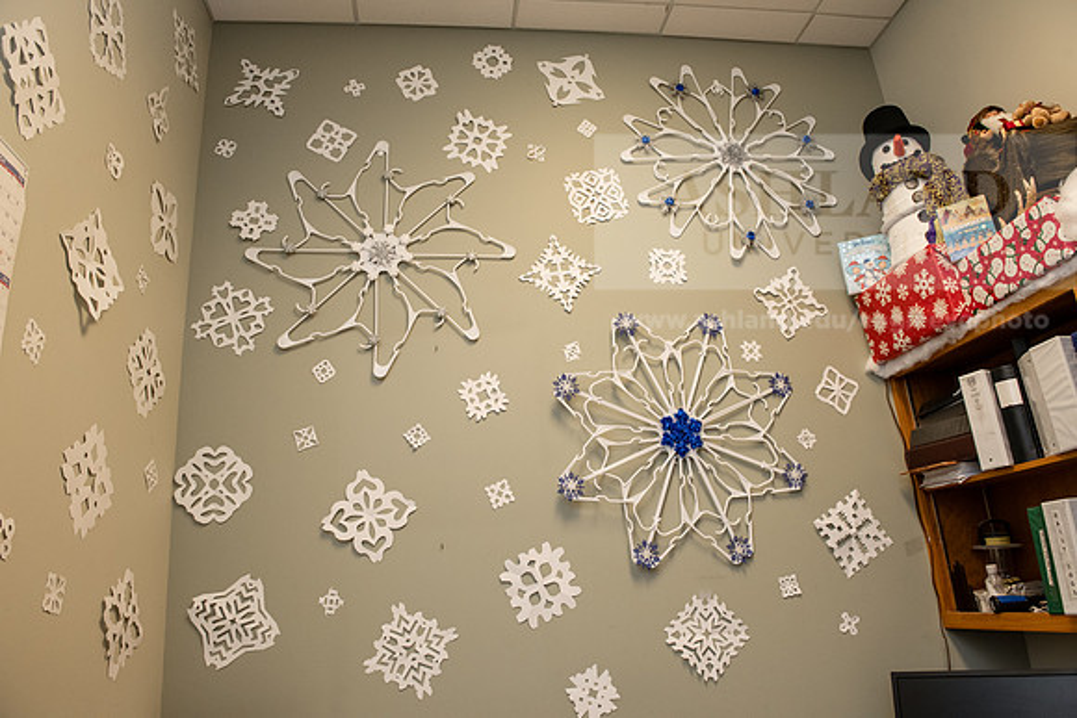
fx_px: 718
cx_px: 538
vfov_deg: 53.2
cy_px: 359
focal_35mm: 24
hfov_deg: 73.7
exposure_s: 1/125
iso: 2000
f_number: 6.3
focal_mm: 24
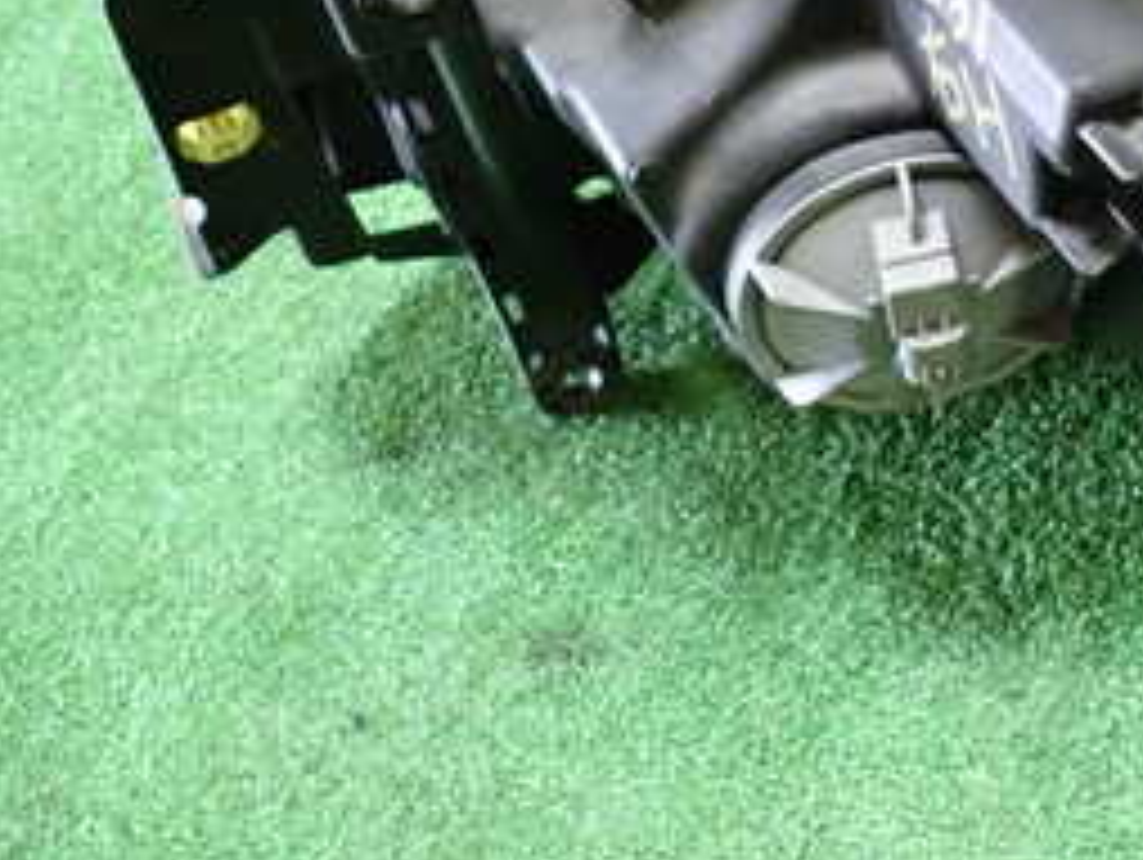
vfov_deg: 23.9
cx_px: 1269
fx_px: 1950
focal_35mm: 59
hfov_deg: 29.4
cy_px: 23
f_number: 2
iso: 250
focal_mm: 4.5
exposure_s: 1/30
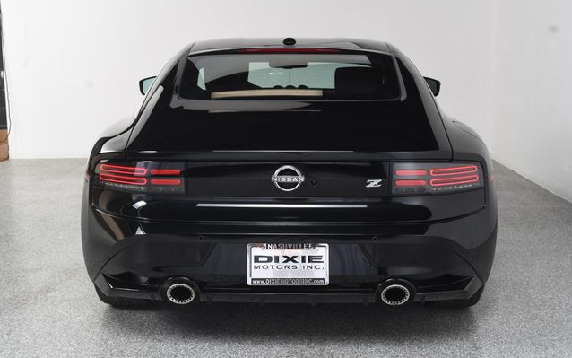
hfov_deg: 43.5
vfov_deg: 28.0
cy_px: 170
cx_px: 286
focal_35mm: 46
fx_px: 717
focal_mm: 30
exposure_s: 1/160
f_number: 7.1
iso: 100
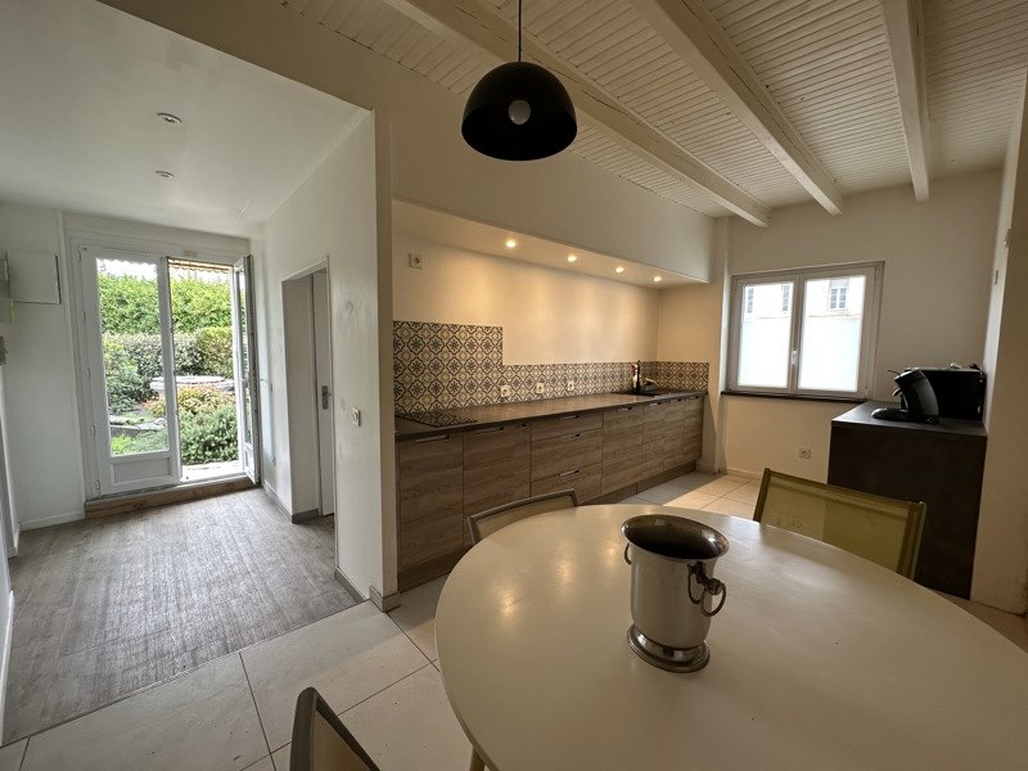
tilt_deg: -5.1
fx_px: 416
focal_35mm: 14
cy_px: 386
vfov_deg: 85.7
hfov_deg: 102.1
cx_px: 514
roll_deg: -0.3
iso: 160
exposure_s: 1/100
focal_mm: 2.22
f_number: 2.2
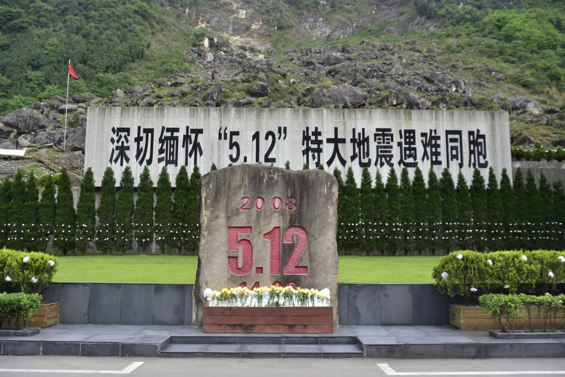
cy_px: 188
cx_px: 282
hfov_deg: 59.5
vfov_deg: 41.7
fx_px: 494
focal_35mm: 32
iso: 320
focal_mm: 21
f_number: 3.5
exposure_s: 1/640
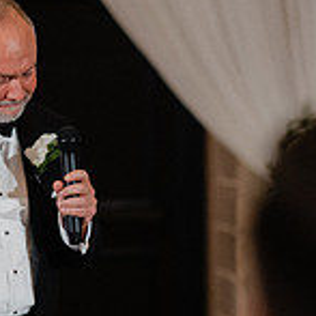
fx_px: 2954
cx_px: -54
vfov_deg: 6.1
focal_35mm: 286
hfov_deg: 6.1
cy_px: 324
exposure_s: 1/160
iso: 1250
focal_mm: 85
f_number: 2
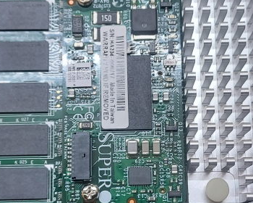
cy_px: 123
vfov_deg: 22.8
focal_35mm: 67
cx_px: 154
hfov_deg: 28.2
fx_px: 502
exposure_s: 1/50
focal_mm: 4.6
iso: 160
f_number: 1.8
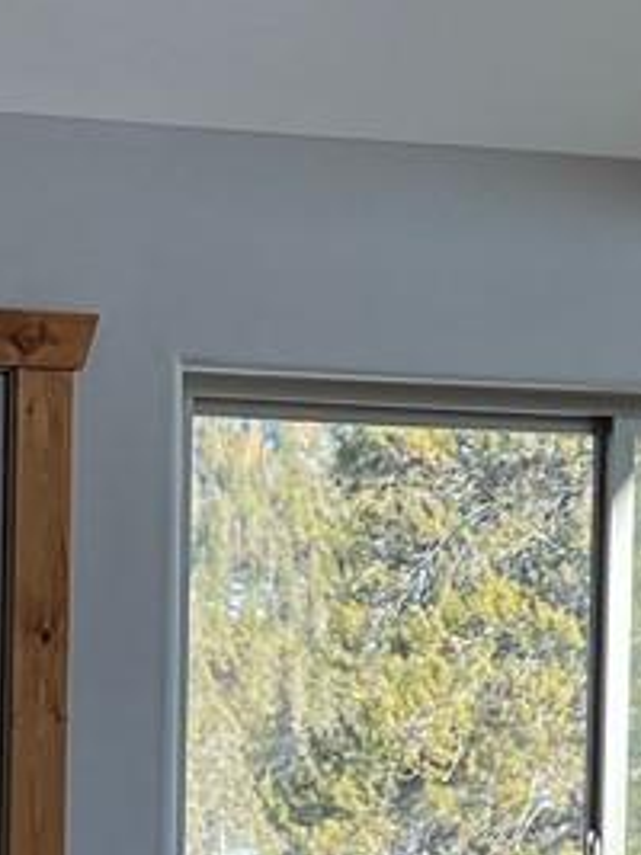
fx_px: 3855
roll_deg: -1.3
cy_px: 884
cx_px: 458
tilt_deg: -2.3
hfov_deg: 9.5
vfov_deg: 12.5
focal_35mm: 156
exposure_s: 1/419
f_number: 1.5
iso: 50
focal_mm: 5.7
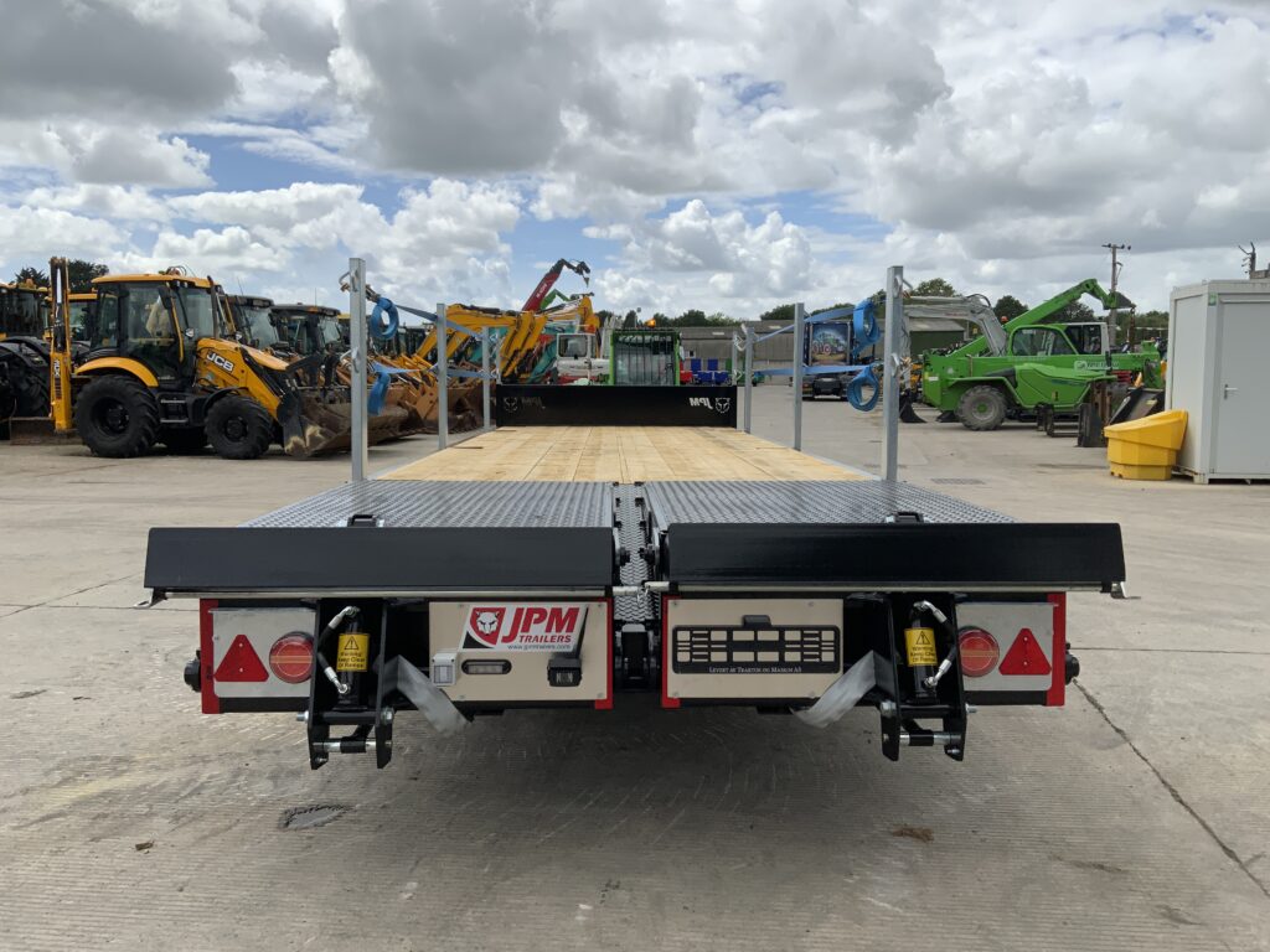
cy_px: 476
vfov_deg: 48.2
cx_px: 635
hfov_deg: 61.7
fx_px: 1064
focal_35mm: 29
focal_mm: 3
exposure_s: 1/2667
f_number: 1.8
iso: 16
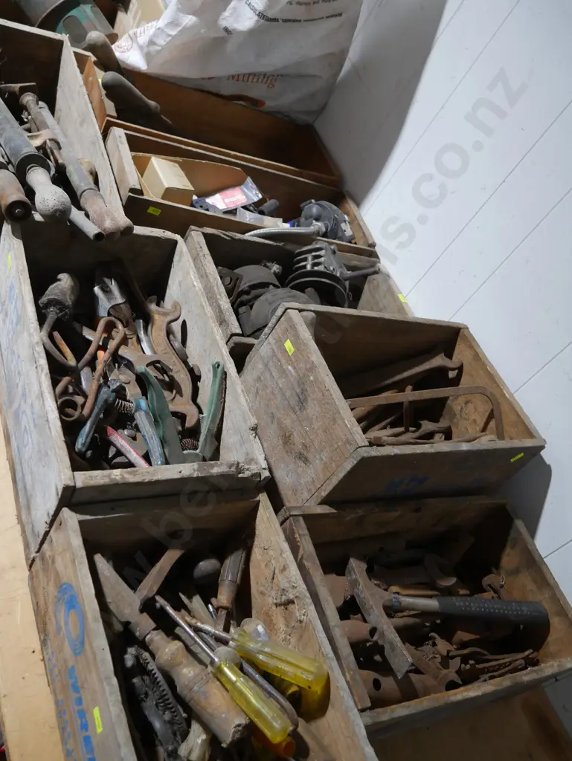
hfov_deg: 44.2
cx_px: 286
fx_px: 704
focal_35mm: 32
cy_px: 380
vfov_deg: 56.8
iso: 800
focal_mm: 16
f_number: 3.6
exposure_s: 1/60
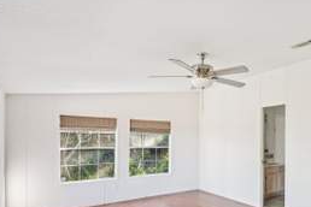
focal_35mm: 26
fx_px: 225
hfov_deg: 65.1
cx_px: 234
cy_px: 138
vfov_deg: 48.7
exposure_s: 1/15
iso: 400
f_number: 8
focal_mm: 14
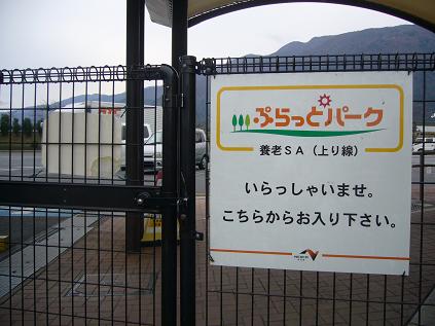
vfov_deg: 40.7
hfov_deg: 52.6
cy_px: 163
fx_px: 440
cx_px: 218
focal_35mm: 35
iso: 80
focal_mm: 5.8
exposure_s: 1/400
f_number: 2.8
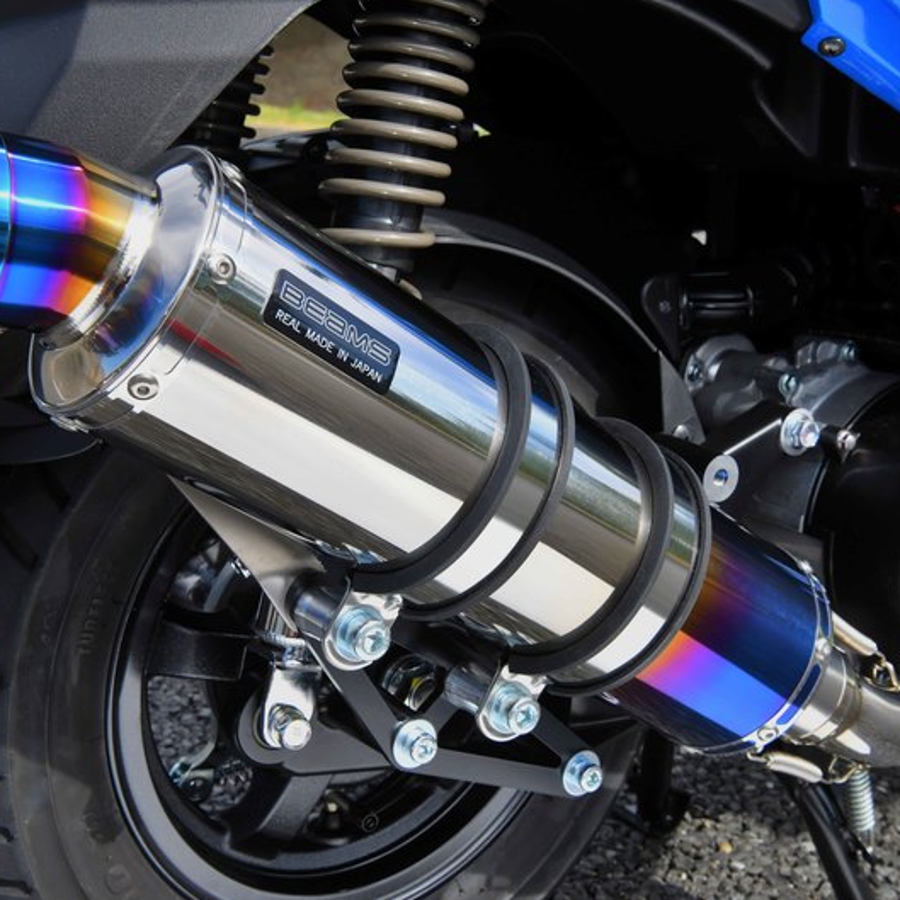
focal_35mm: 54
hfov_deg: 31.6
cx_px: 466
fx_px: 1588
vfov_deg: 31.6
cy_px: 452
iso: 1000
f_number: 18
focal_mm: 42
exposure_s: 1/400
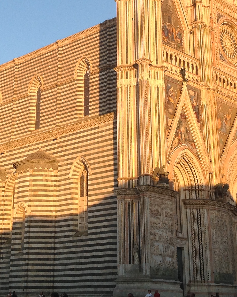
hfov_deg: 21.8
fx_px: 614
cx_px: 83
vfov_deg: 26.8
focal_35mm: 70
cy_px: 81
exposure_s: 1/465
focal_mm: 4.28
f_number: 2.4
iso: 50
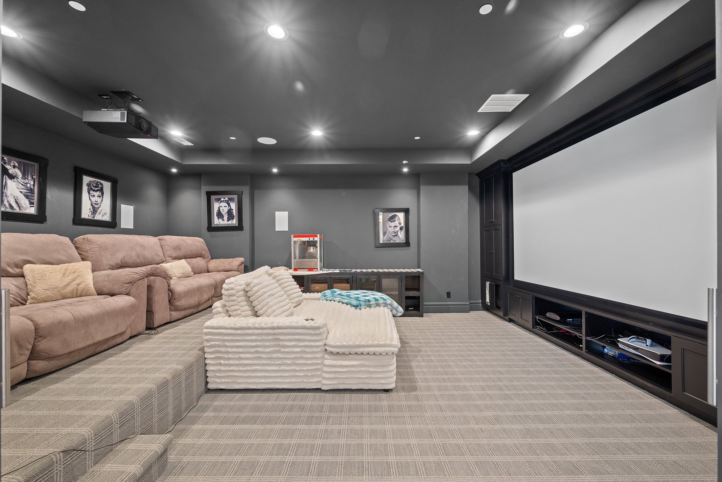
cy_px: 241
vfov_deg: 77.4
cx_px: 361
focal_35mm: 15
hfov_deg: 100.4
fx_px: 301
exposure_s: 2.5
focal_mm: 15
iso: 500
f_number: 8
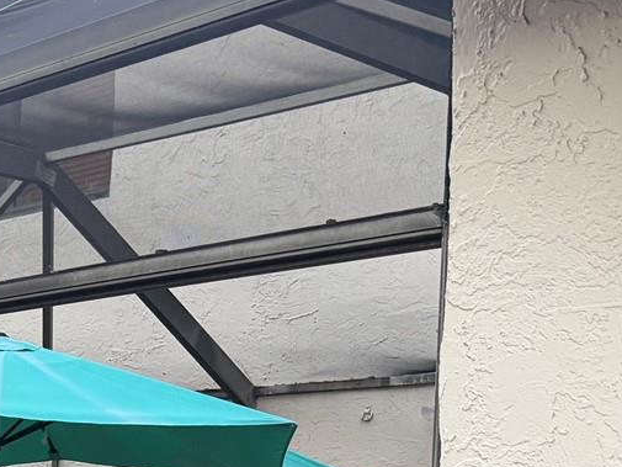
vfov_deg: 18.5
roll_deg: -0.9
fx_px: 1366
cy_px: 550
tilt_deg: -0.1
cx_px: -331
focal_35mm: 76
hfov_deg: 21.3
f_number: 1.78
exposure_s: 1/60
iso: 250
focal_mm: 6.76
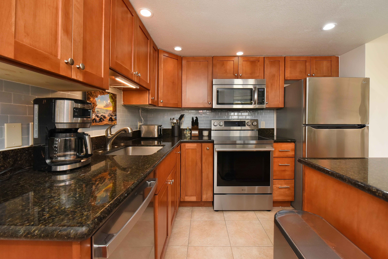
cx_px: 194
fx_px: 162
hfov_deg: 100.4
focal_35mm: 15
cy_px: 130
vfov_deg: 77.4
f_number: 16
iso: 6400
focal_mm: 15
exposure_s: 1/60
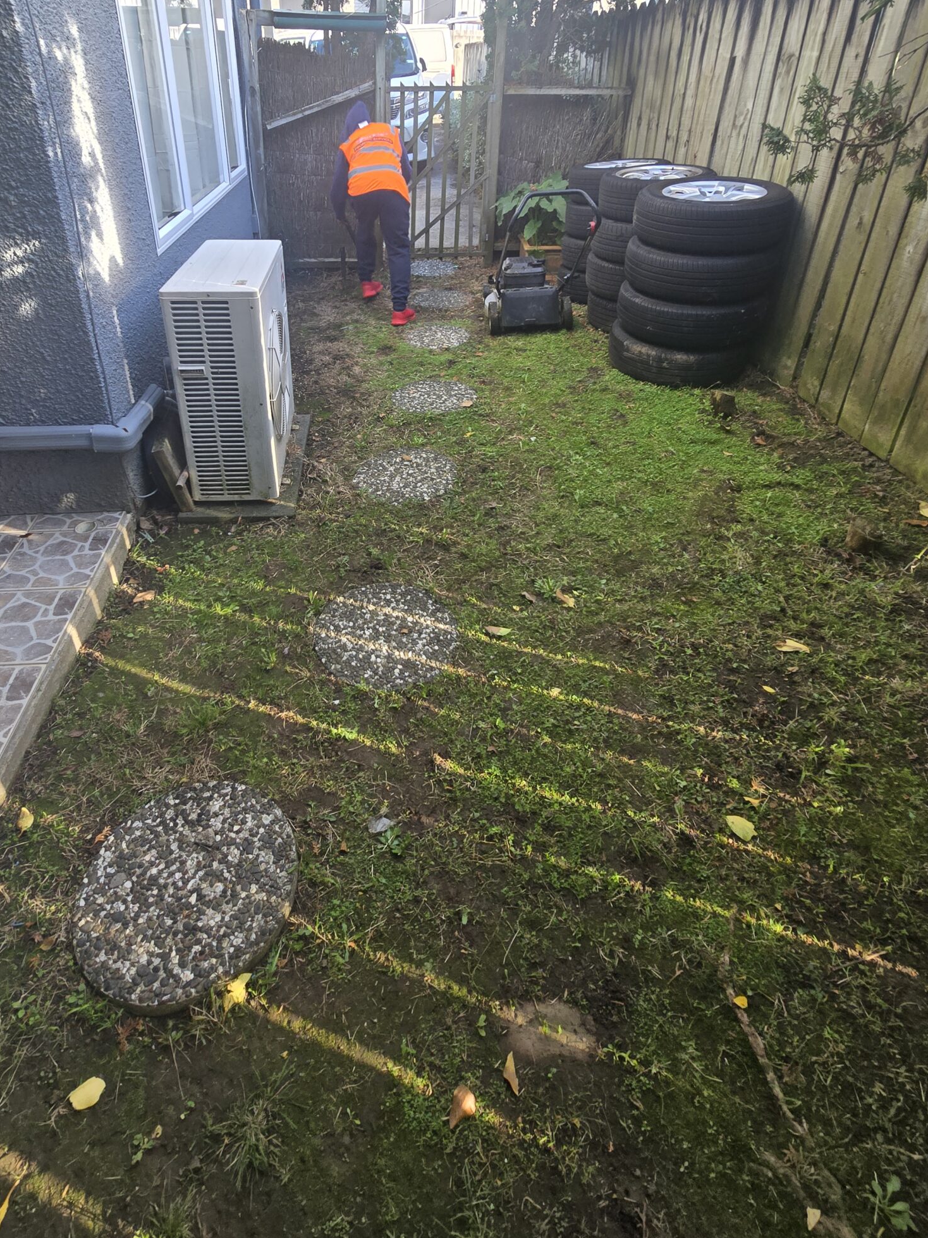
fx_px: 608
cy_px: 474
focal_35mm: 17
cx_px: 413
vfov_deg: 89.4
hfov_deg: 74.5
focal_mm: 2.2
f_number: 2.2
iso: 50
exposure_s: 1/100
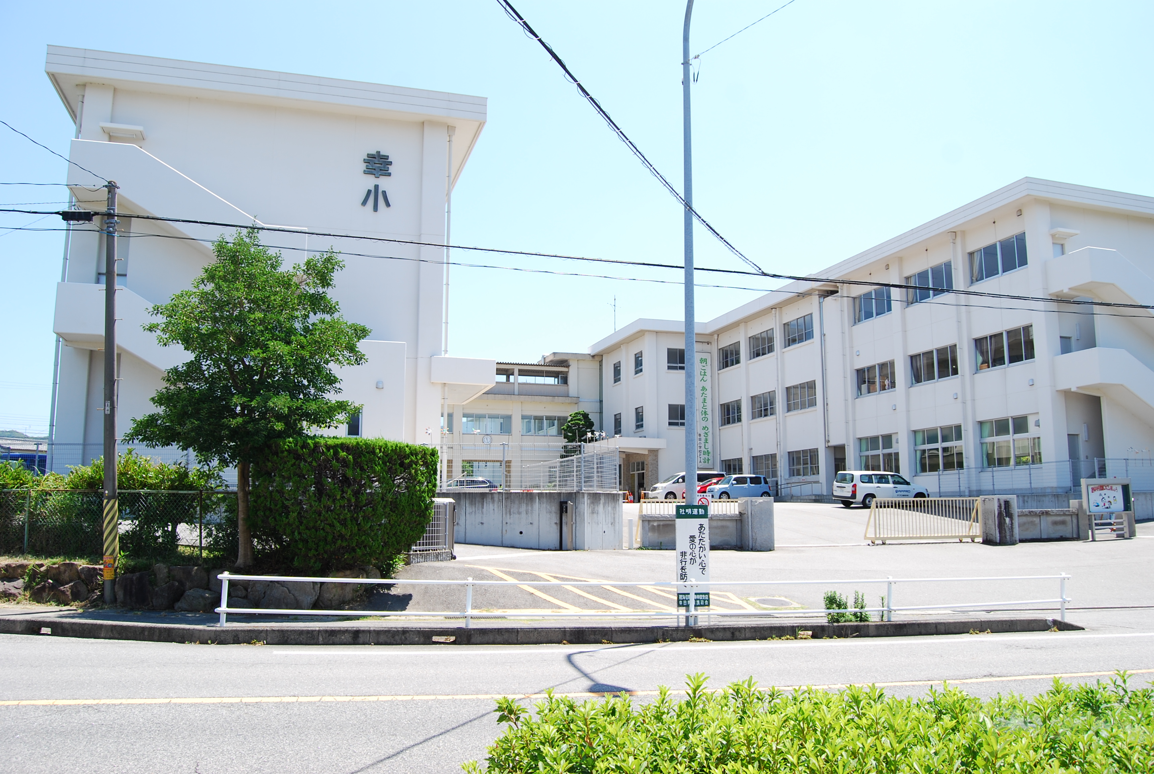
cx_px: 577
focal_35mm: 27
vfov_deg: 48.1
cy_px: 387
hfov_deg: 67.3
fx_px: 867
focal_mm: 18
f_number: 6.3
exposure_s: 1/160
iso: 100
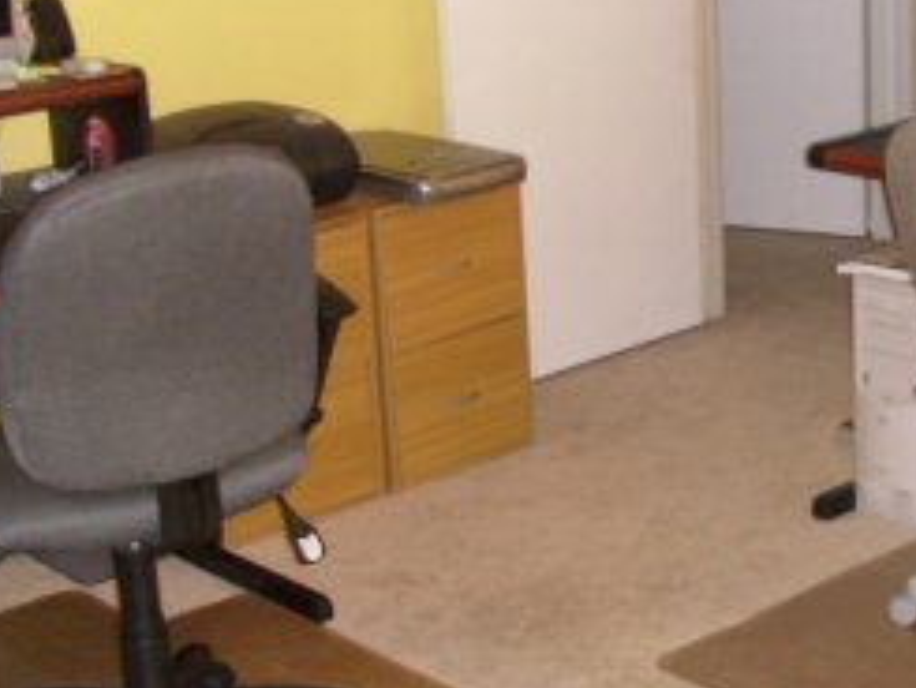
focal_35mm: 72
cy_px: 305
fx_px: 1906
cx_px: 658
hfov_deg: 26.8
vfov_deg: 20.4
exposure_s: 1/45
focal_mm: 6
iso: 100
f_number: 3.5
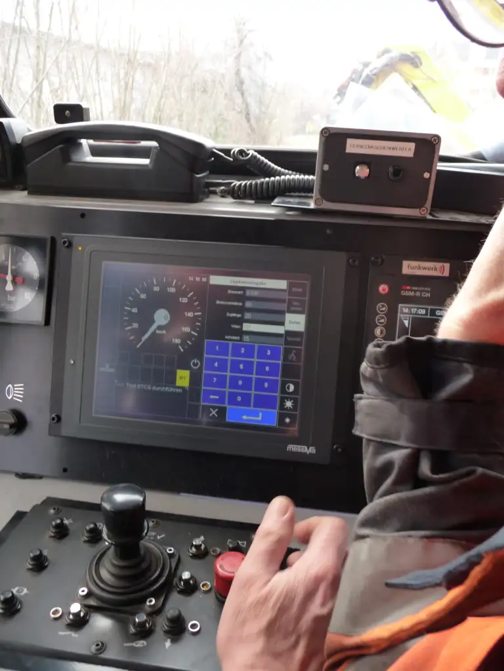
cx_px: 252
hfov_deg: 49.7
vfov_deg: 63.4
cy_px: 336
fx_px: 544
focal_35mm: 28
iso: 160
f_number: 3.3
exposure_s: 1/40
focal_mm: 4.7
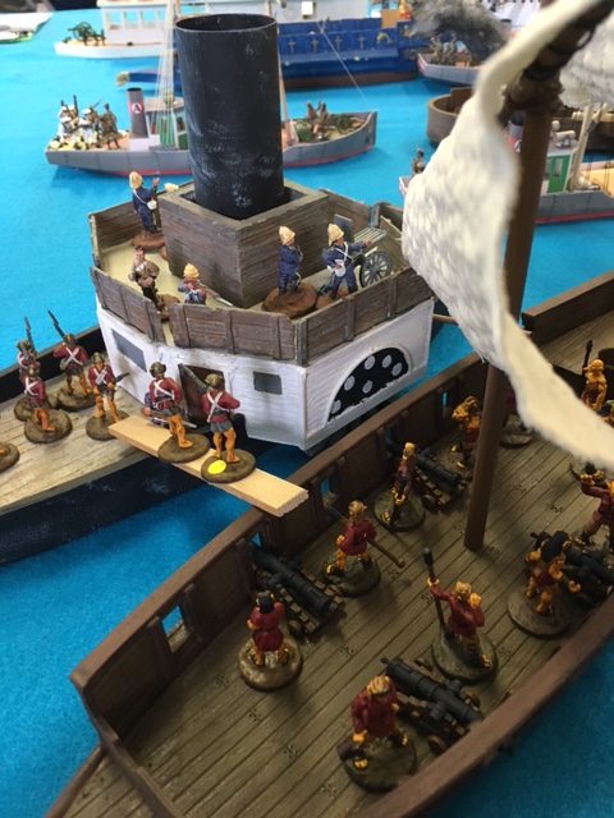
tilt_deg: -36.9
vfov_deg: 61.7
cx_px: 307
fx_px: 686
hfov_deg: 48.2
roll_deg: -0.1
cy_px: 409
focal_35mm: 29
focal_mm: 4.15
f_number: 2.2
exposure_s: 1/30
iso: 125
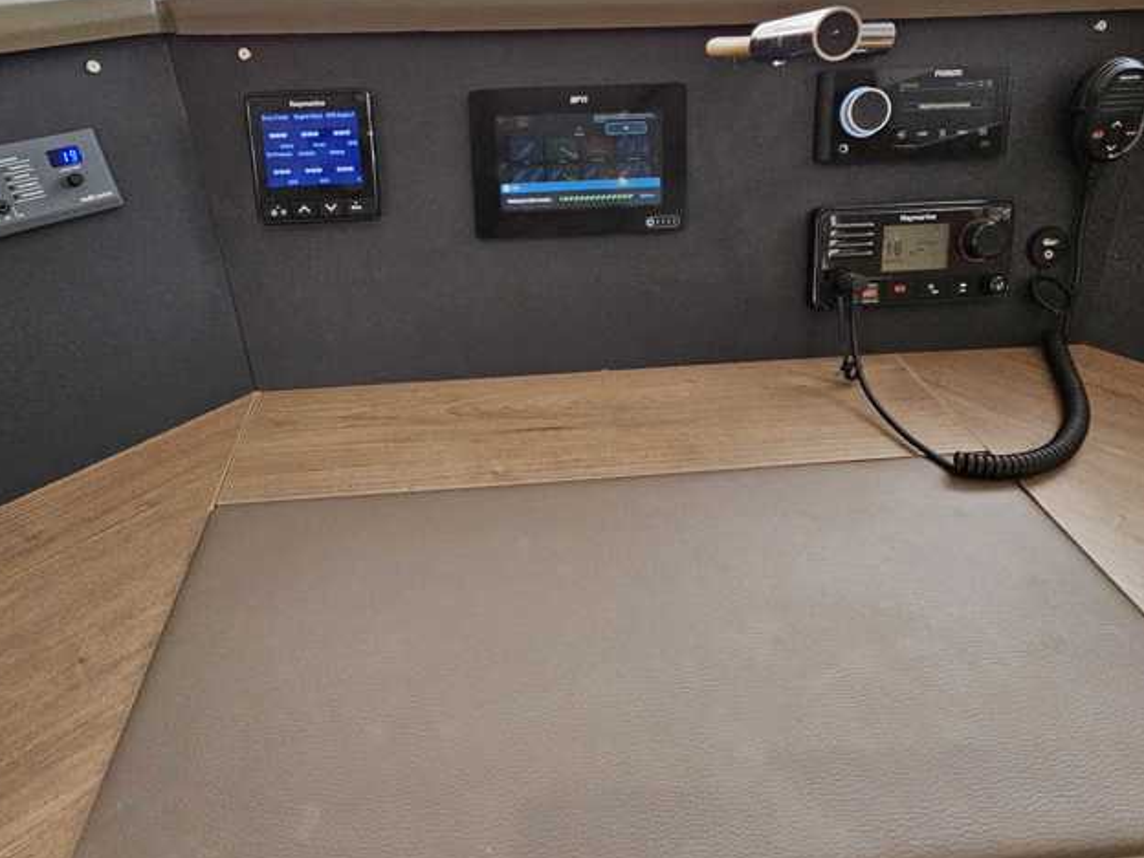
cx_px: 528
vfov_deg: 65.5
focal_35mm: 20
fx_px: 661
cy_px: 356
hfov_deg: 81.6
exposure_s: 1/359
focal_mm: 2.2
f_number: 2.2
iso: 320
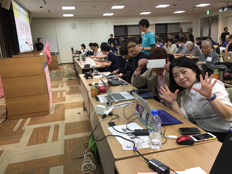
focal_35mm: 29
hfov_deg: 61.7
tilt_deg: -13.4
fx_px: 194
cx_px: 116
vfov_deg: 48.2
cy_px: 87
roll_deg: +2.9
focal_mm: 4.15
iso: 80
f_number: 2.2
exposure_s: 1/30
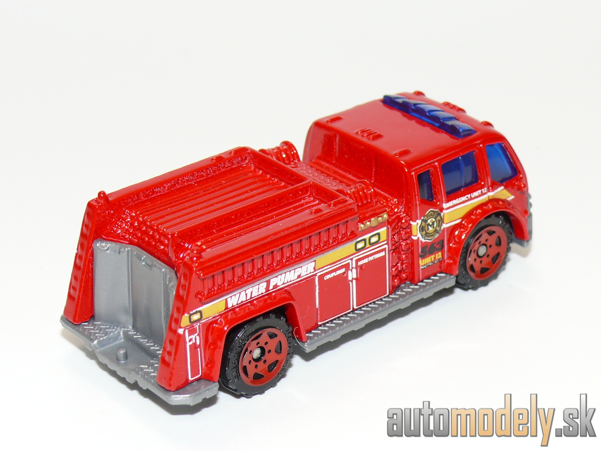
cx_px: 300
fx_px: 1788
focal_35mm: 103
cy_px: 226
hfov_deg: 19.1
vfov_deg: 14.4
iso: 100
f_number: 4
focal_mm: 13.6
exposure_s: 1/30
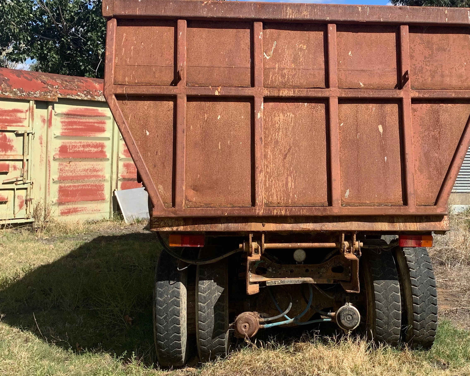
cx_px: 318
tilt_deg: -0.7
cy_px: 166
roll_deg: -0.7
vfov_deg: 33.4
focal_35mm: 45
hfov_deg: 40.6
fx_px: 626
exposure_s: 1/2114
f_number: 1.8
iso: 25
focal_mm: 4.25
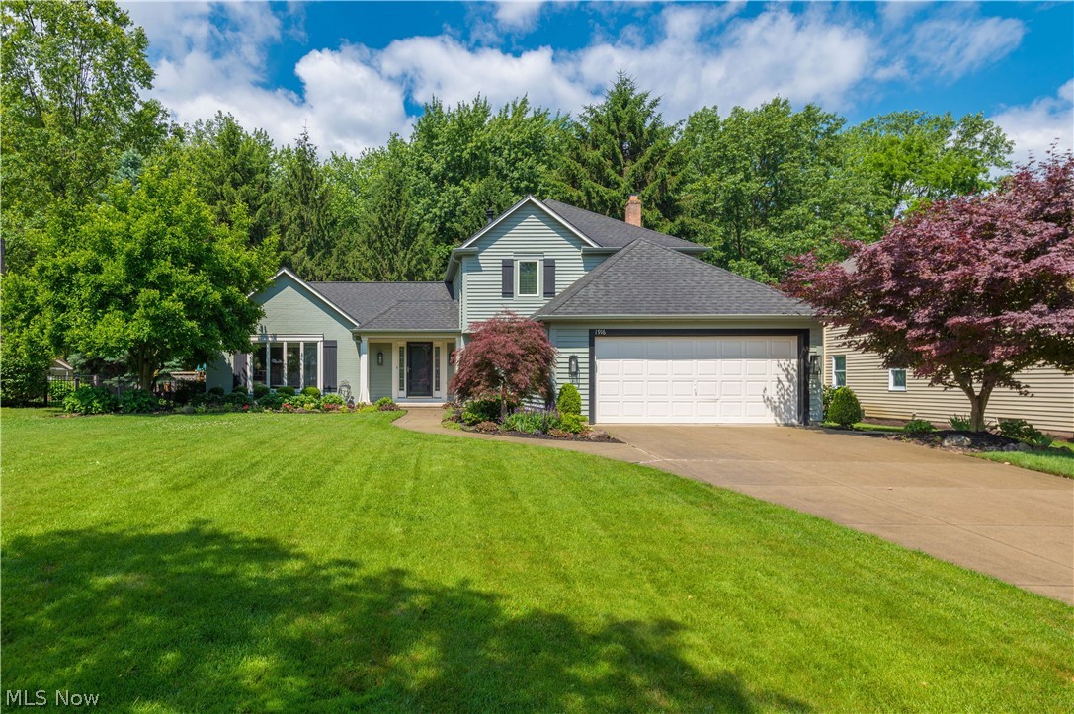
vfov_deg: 59.4
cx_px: 537
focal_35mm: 21
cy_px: 357
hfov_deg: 81.2
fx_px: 626
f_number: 9
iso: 100
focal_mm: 21
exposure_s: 1/200
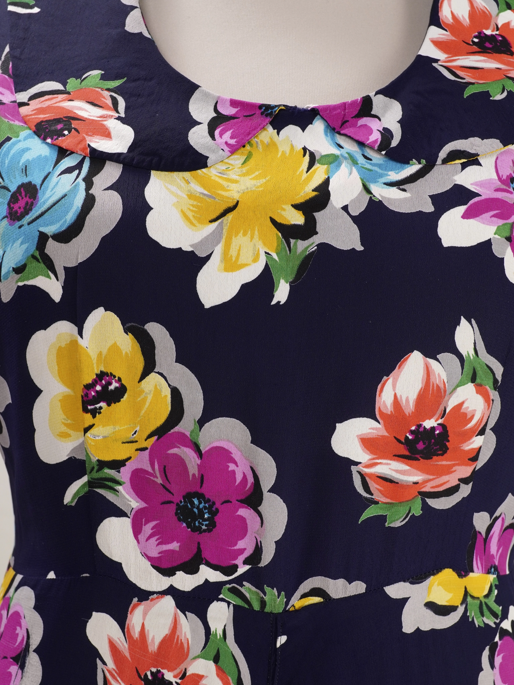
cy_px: 363
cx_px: 259
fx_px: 1128
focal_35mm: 57
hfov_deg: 25.7
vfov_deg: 33.8
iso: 320
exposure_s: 1/20
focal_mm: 32
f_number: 8
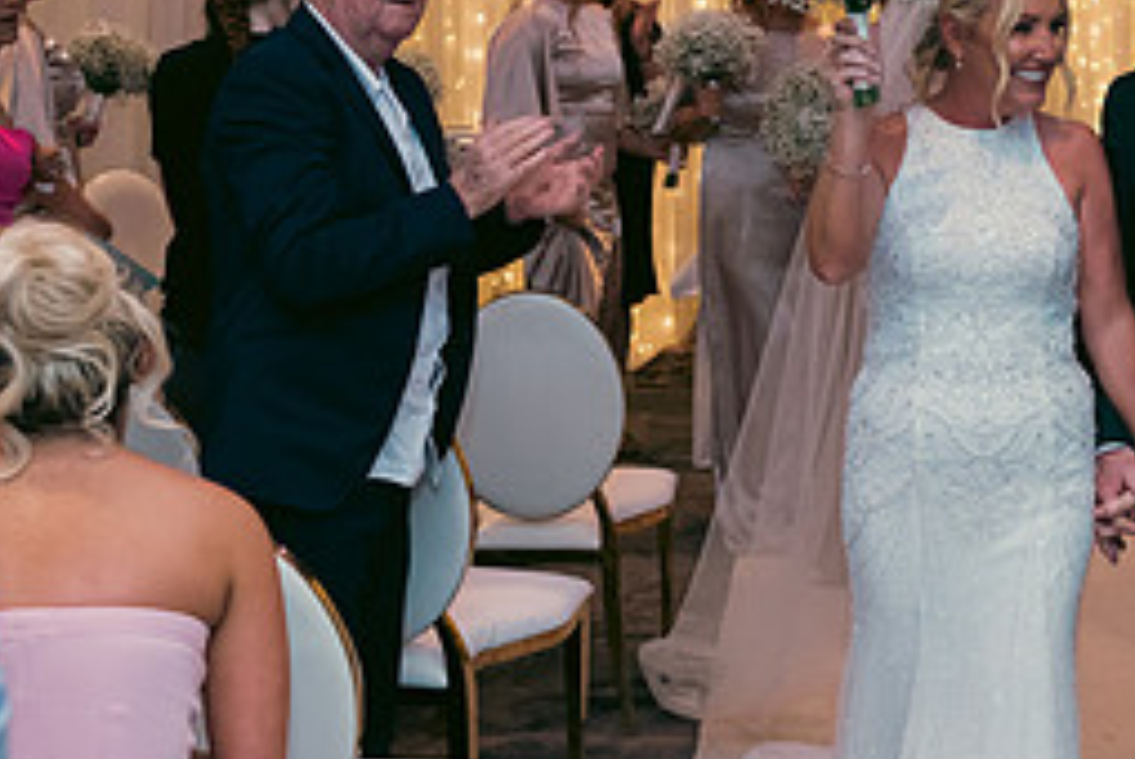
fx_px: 2304
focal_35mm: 73
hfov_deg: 26.7
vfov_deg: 18.6
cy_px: 190
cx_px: 1023
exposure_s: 1/160
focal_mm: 32
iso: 800
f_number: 3.5
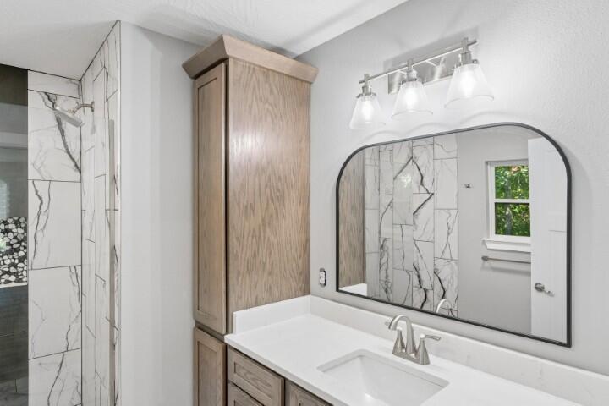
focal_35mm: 20
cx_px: 304
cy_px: 203
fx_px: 337
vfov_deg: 62.2
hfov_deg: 84.3
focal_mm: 19.9
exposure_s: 1/15
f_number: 13
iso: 400
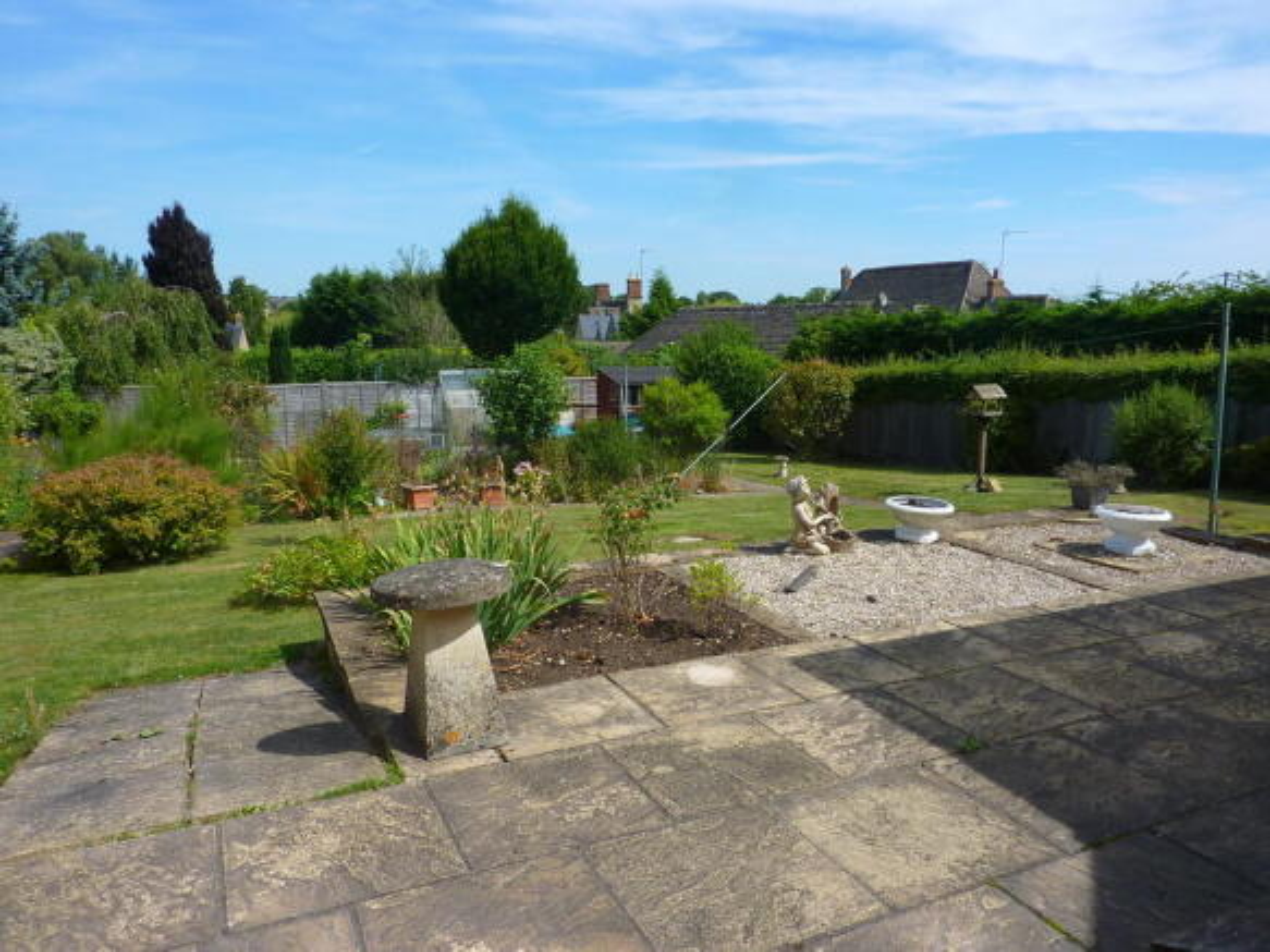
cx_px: 635
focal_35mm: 25
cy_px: 476
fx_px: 917
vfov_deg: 54.9
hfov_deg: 69.4
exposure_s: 1/500
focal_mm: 4.1
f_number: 4.5
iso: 80
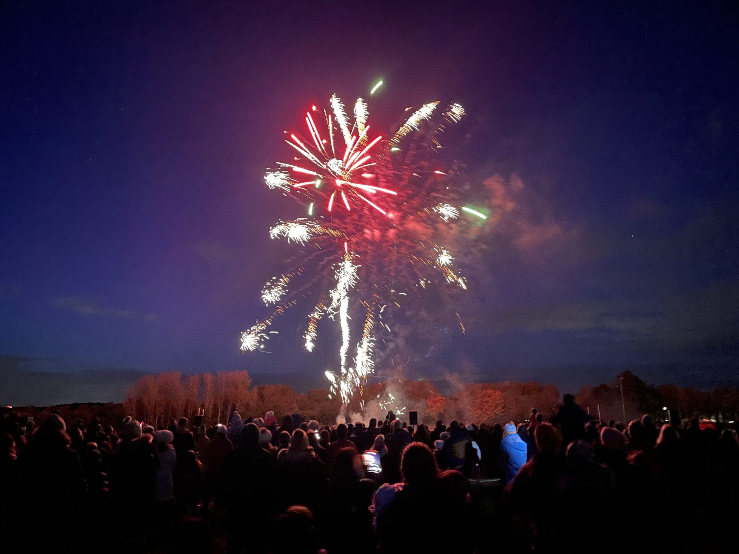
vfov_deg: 53.1
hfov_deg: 67.3
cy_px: 277
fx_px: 555
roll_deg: +0.6
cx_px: 370
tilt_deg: +13.8
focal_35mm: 26
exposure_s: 1/4
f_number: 1.6
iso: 800
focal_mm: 4.2
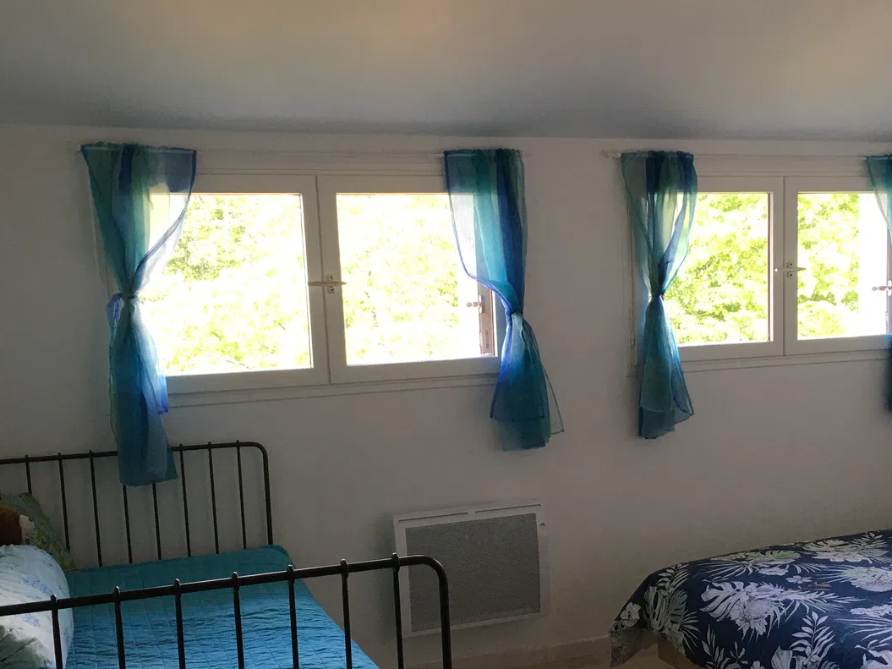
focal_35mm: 44
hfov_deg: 42.8
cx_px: 533
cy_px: 476
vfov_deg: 32.4
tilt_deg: -4.8
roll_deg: +1.7
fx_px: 1134
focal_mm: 4.15
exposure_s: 1/33
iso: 32
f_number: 2.2
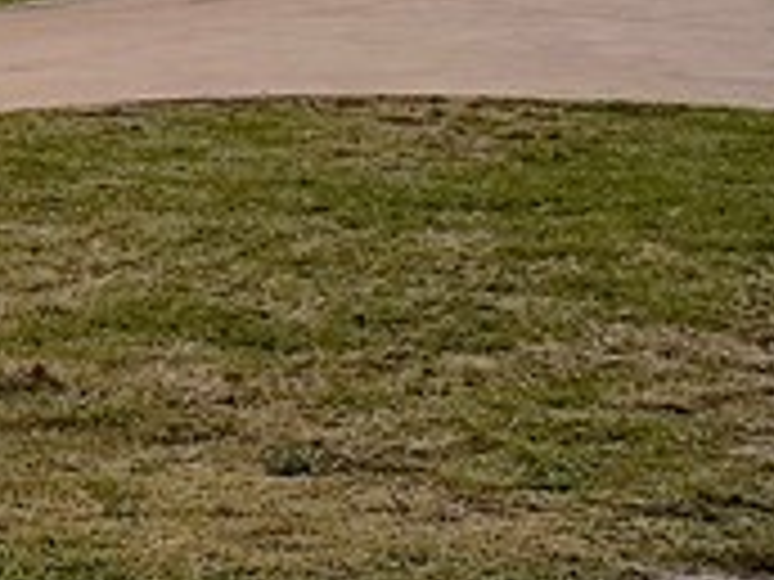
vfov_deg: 9.3
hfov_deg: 13.8
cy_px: -814
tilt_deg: +12.0
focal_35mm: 143
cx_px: 333
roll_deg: -1.5
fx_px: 3197
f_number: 1.78
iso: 125
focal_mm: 6.86
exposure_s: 1/121
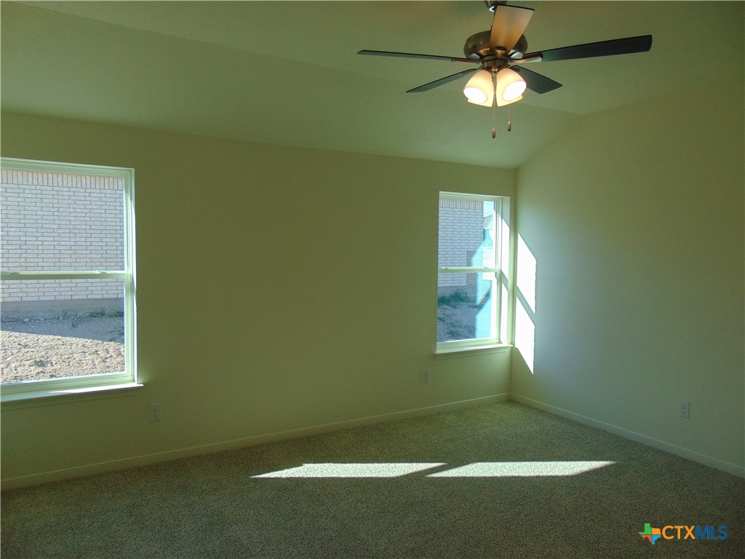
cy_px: 280
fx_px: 538
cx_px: 372
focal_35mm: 25
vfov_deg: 54.9
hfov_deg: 69.4
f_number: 3
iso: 80
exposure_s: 1/250
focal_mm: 4.5
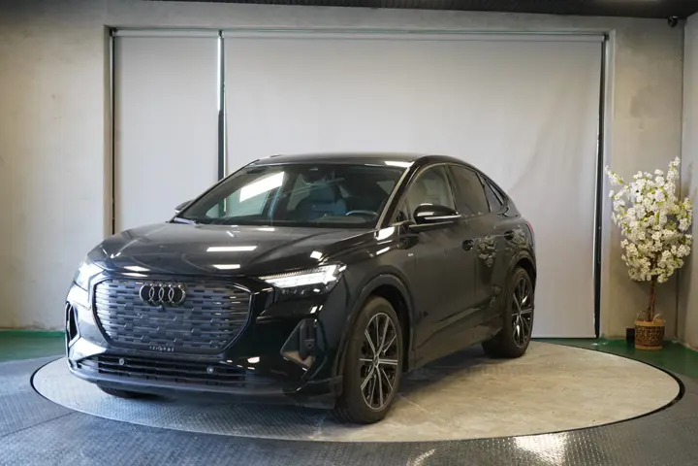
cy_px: 233
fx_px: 1086
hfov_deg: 35.6
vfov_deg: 24.2
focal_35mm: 56
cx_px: 349
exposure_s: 1/160
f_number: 5
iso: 2500
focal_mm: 56
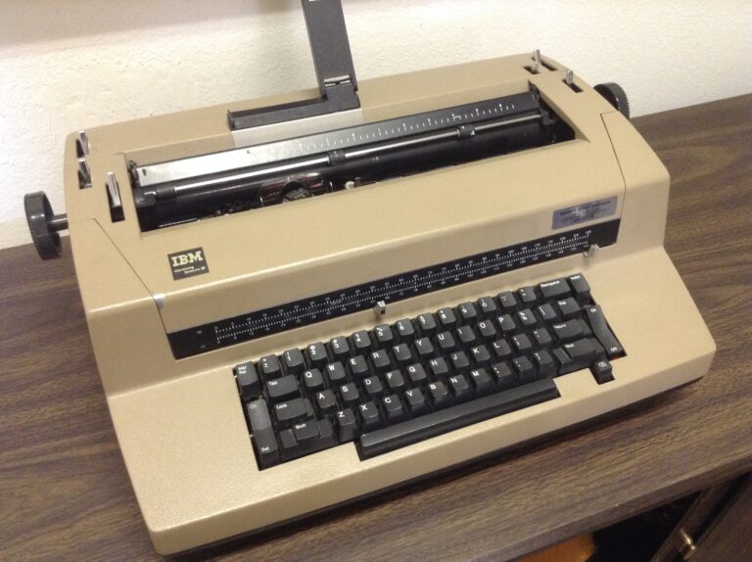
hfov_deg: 55.4
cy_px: 281
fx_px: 716
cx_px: 376
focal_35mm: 33
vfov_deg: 42.9
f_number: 2.4
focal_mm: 3.3
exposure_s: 1/20
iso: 250
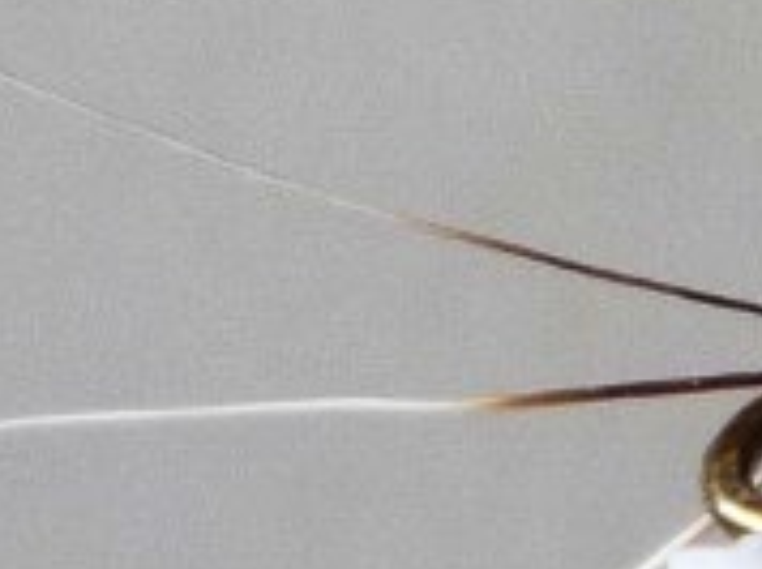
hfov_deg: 16.8
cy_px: 347
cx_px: 1079
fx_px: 2374
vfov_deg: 13.7
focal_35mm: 108
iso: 100
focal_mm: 5.2
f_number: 3.3
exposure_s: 1/50
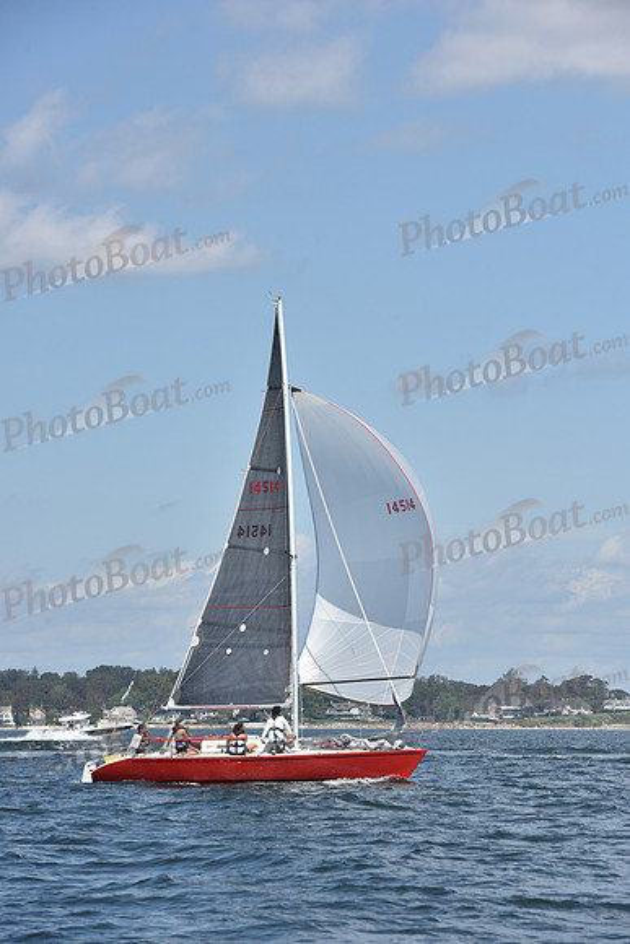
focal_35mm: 140
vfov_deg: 14.7
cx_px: 315
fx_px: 3673
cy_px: 472
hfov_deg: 9.8
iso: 320
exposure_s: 1/1250
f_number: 9
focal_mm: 140
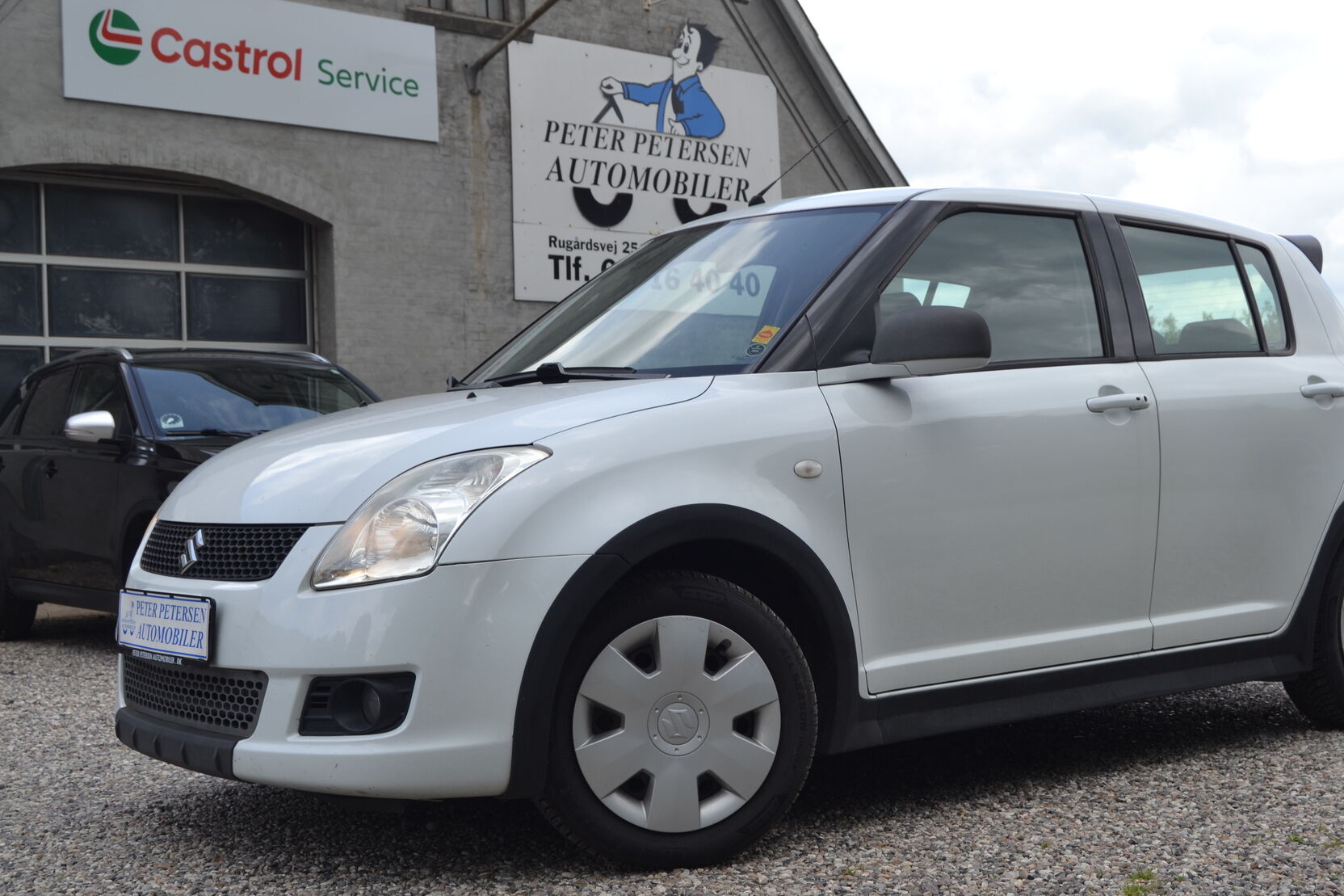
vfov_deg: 29.8
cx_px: 743
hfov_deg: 43.5
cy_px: 502
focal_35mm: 45
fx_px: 1680
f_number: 7.1
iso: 100
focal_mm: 26
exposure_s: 1/200
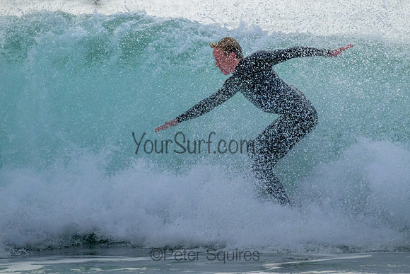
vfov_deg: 1.3
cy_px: 88
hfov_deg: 1.9
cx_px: 278
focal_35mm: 1087
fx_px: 12377
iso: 4500
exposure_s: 1/2000
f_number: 11
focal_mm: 800
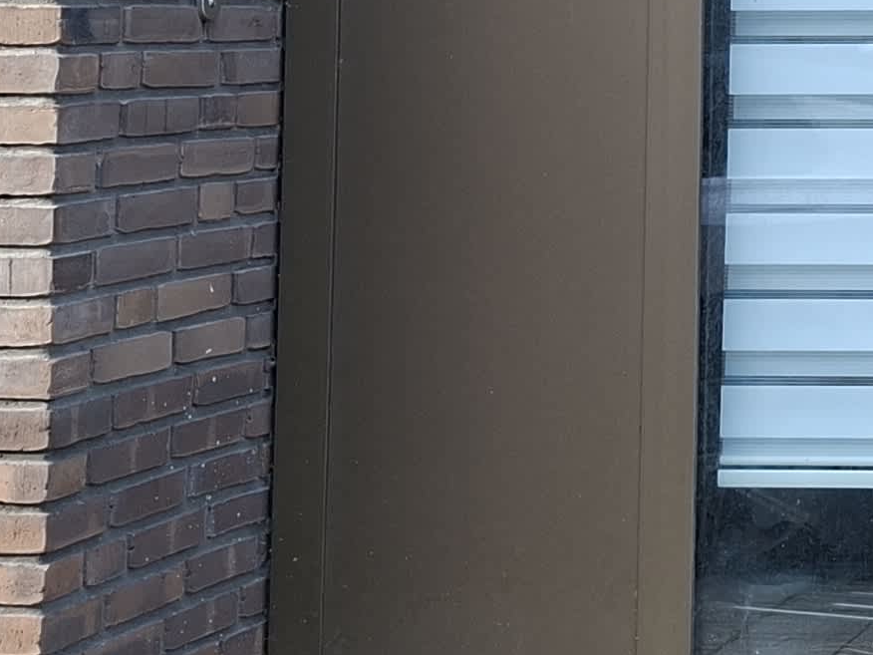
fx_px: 2648
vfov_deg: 13.6
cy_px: -161
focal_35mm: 105
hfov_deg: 17.2
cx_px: 1235
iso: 50
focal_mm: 5.5
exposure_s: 1/115
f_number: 1.8
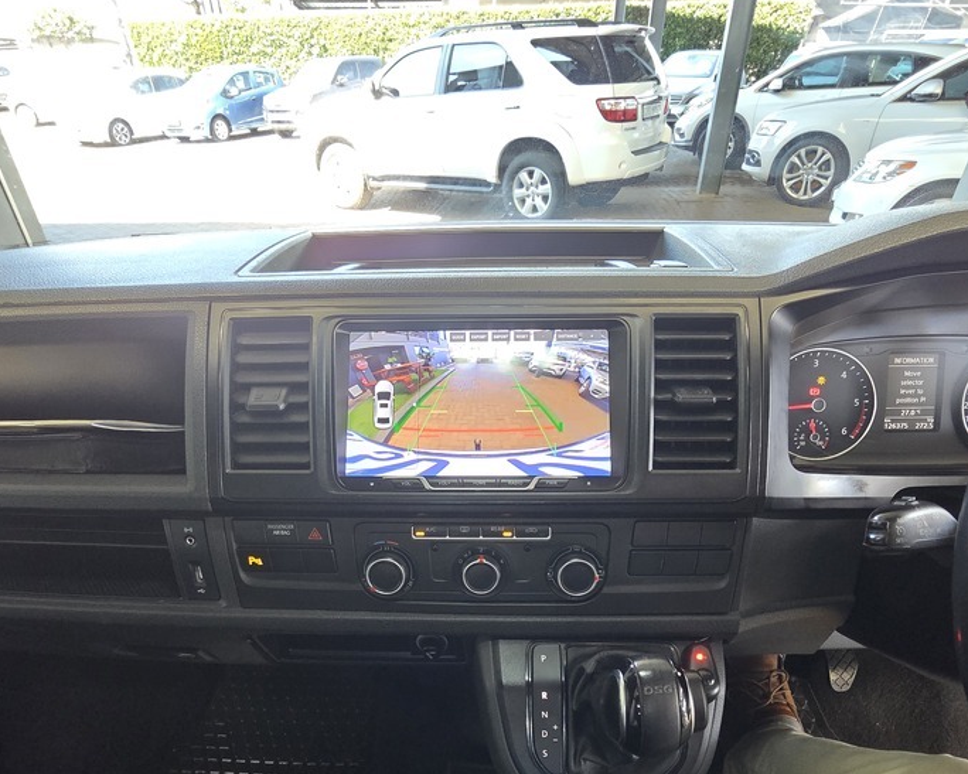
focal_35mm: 19
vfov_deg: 69.2
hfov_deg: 83.3
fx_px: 544
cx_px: 490
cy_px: 505
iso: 640
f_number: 2.2
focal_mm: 2.2
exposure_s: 1/50
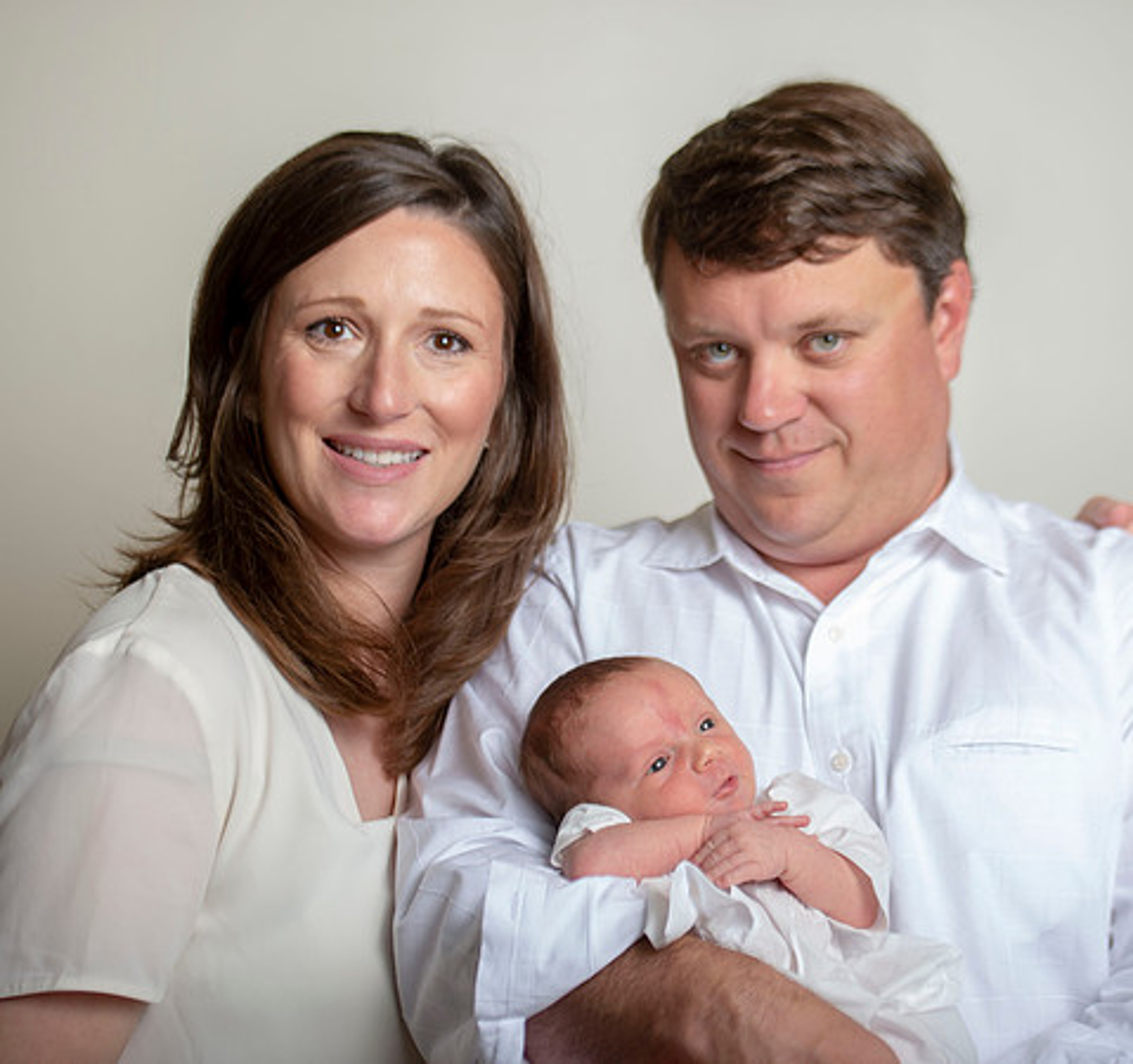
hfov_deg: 16.9
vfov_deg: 15.9
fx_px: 3802
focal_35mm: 106
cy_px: 528
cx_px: 675
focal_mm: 85
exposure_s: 1/200
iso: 80
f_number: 2.8
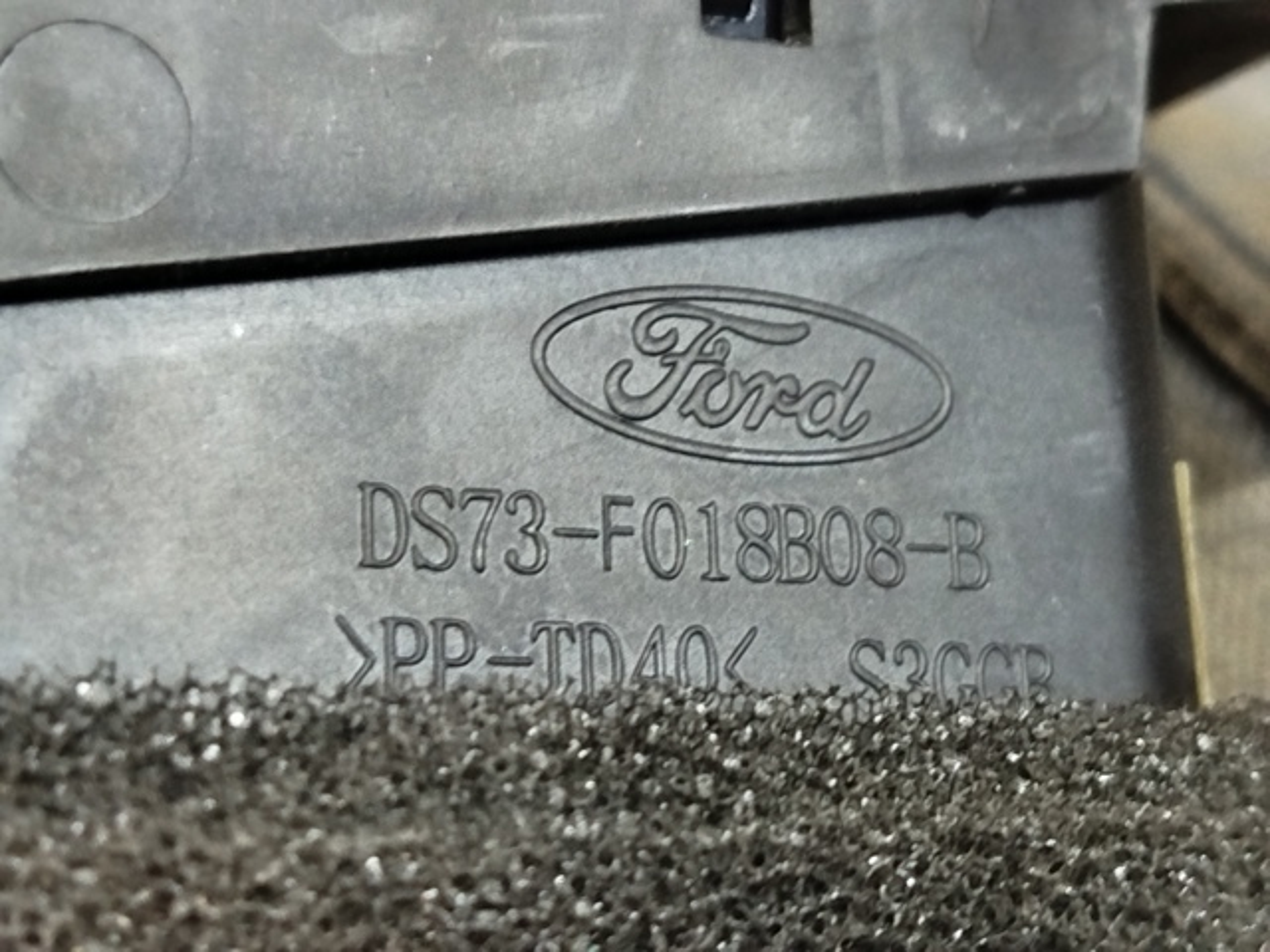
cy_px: 476
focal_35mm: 72
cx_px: 635
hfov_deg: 27.0
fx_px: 2642
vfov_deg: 20.4
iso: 1000
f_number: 1.7
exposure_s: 1/17
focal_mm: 5.31
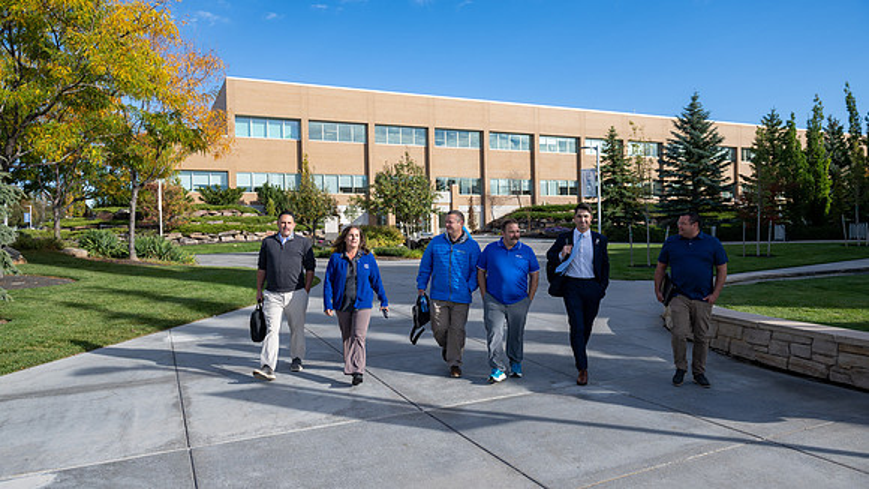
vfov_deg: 45.7
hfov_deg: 73.8
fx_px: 579
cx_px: 434
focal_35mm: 25
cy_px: 243
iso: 100
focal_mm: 24
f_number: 4
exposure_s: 1/1000
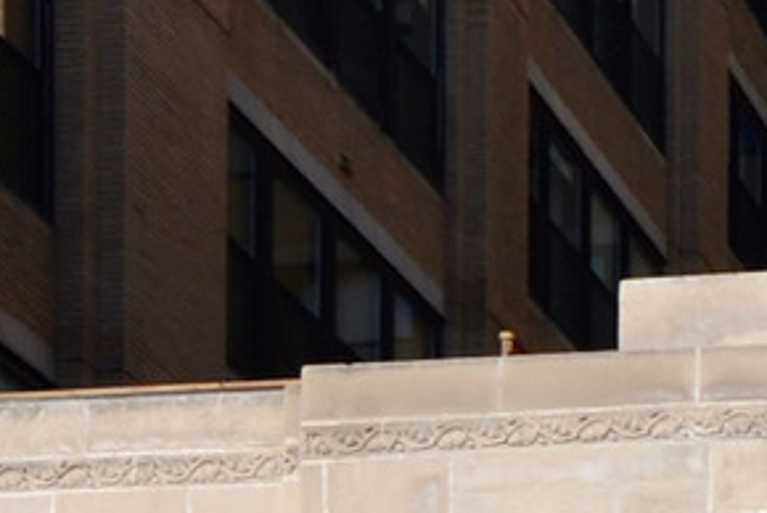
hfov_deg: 16.6
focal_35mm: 109
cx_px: 1238
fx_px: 2320
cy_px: 947
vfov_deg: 11.6
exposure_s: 1/250
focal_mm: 13
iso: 100
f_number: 8
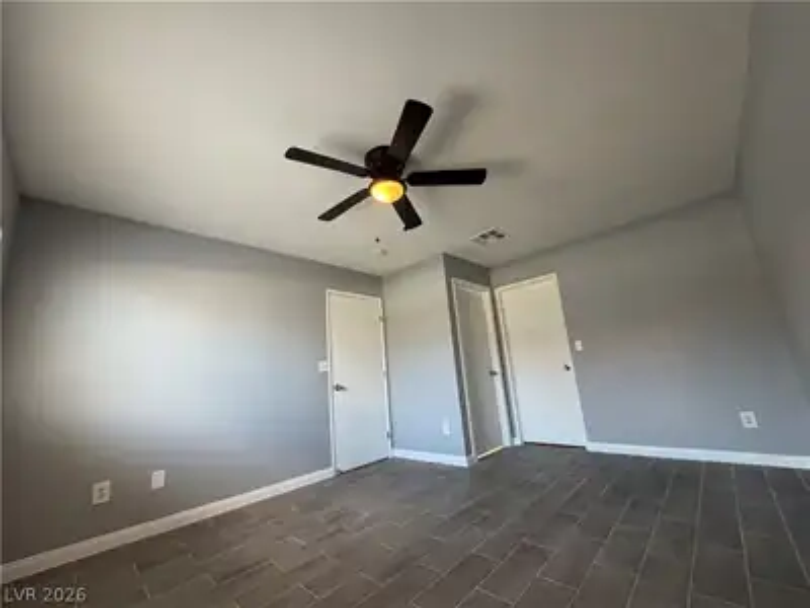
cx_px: 405
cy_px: 304
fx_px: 328
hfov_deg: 102.1
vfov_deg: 85.7
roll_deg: +4.8
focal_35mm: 14
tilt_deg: +12.1
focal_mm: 2.22
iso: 320
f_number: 2.2
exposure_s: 1/120
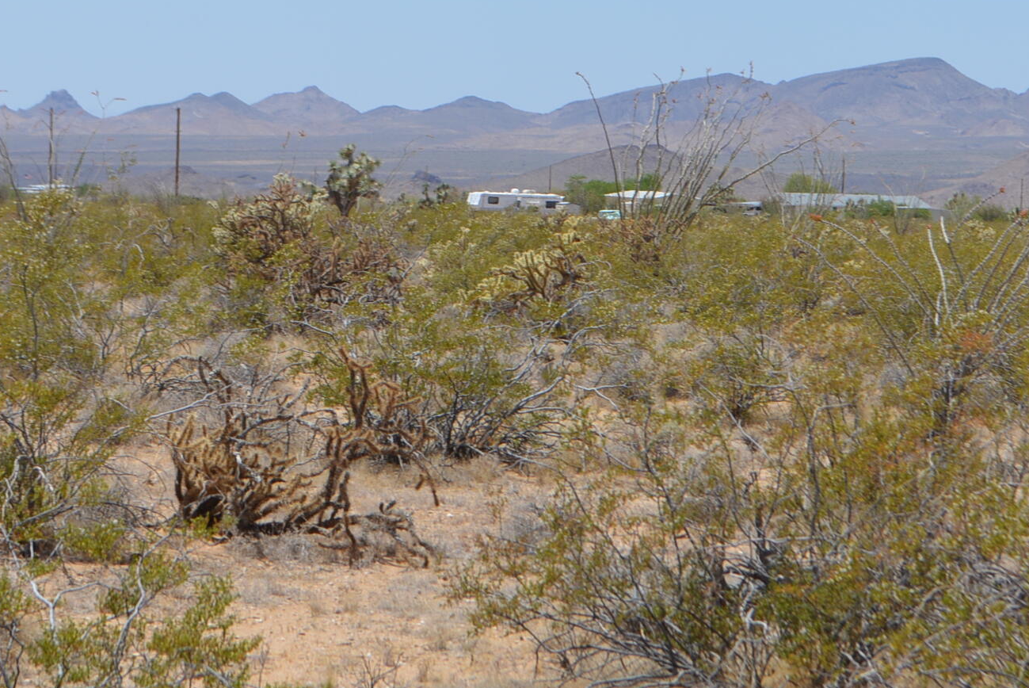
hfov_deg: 13.5
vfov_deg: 9.0
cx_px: 545
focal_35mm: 152
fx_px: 4347
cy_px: 230
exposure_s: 1/320
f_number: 9
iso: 100
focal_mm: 44
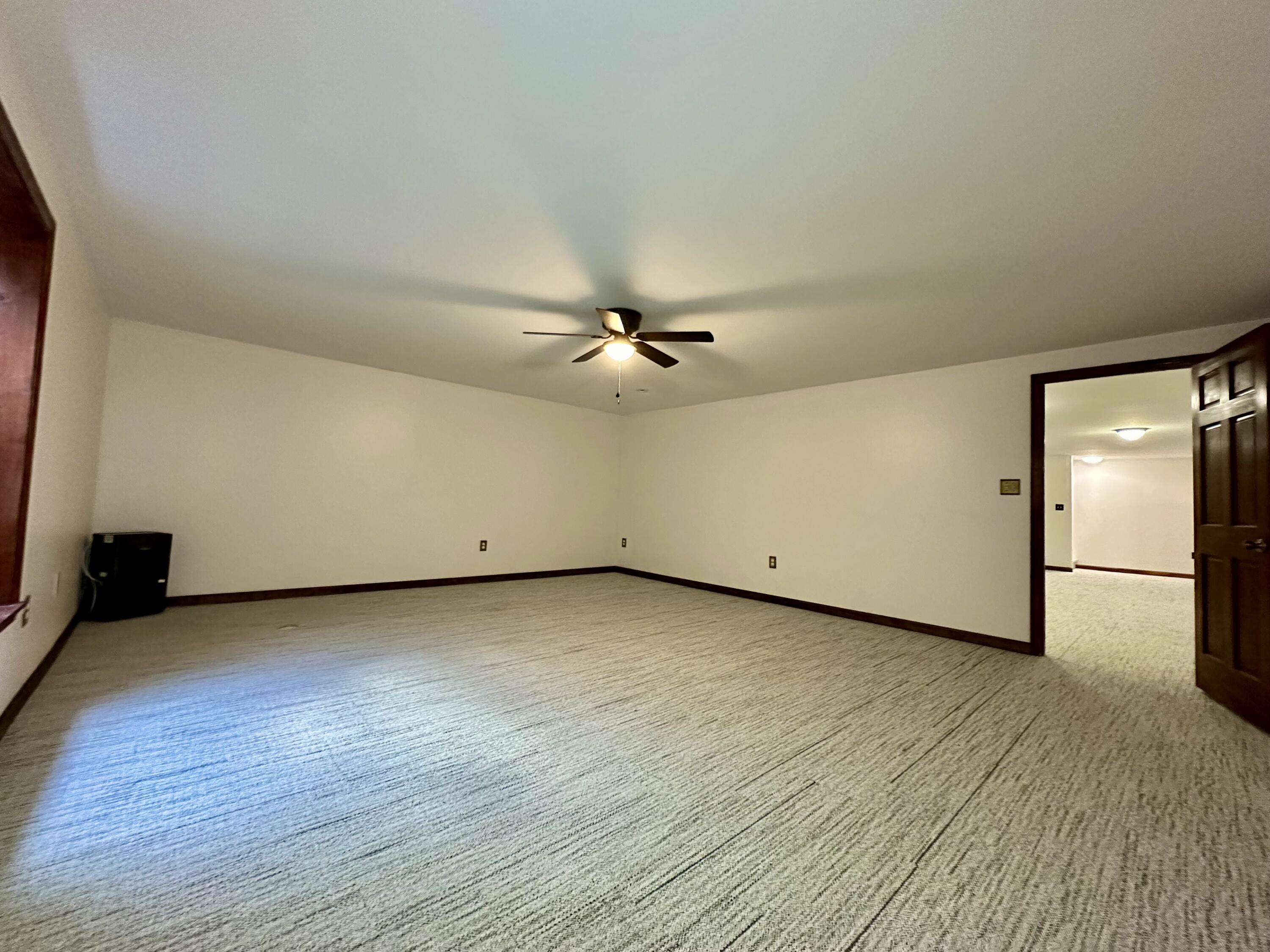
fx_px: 514
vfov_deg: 85.7
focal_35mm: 14
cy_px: 476
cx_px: 635
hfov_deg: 102.1
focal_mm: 2.22
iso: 800
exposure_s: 1/60
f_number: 2.2
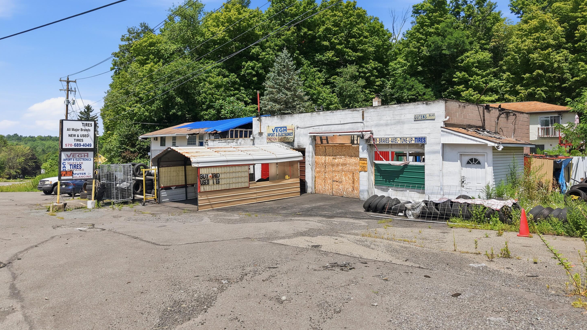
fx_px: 420
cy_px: 139
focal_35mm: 27
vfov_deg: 42.8
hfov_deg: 69.8
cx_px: 301
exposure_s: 1/8000
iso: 130
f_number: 1.8
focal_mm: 8.7
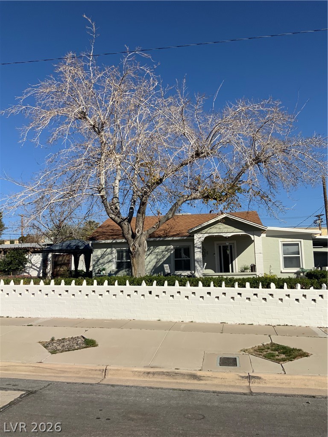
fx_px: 366
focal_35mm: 29
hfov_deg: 48.2
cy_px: 218
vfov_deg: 61.7
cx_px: 164
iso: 20
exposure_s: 1/4065
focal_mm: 3
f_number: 1.8
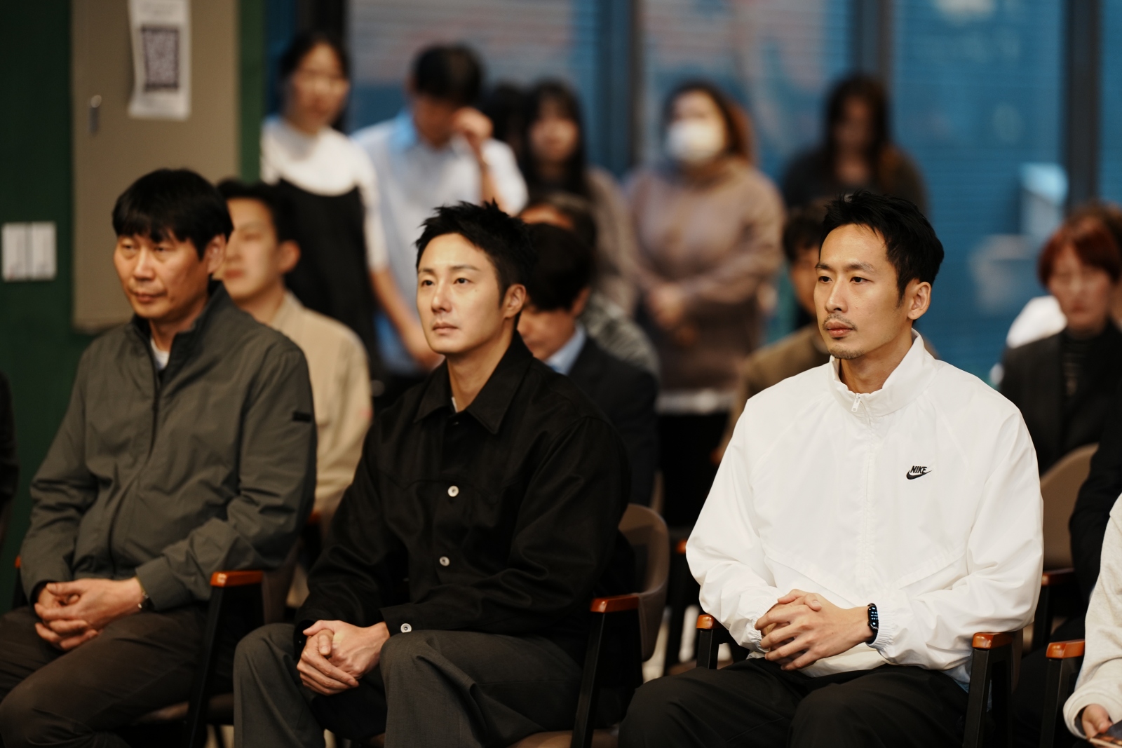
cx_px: 561
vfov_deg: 10.2
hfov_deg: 15.2
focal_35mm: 135
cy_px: 374
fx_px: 4208
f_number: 1.8
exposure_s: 1/125
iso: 500
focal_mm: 135
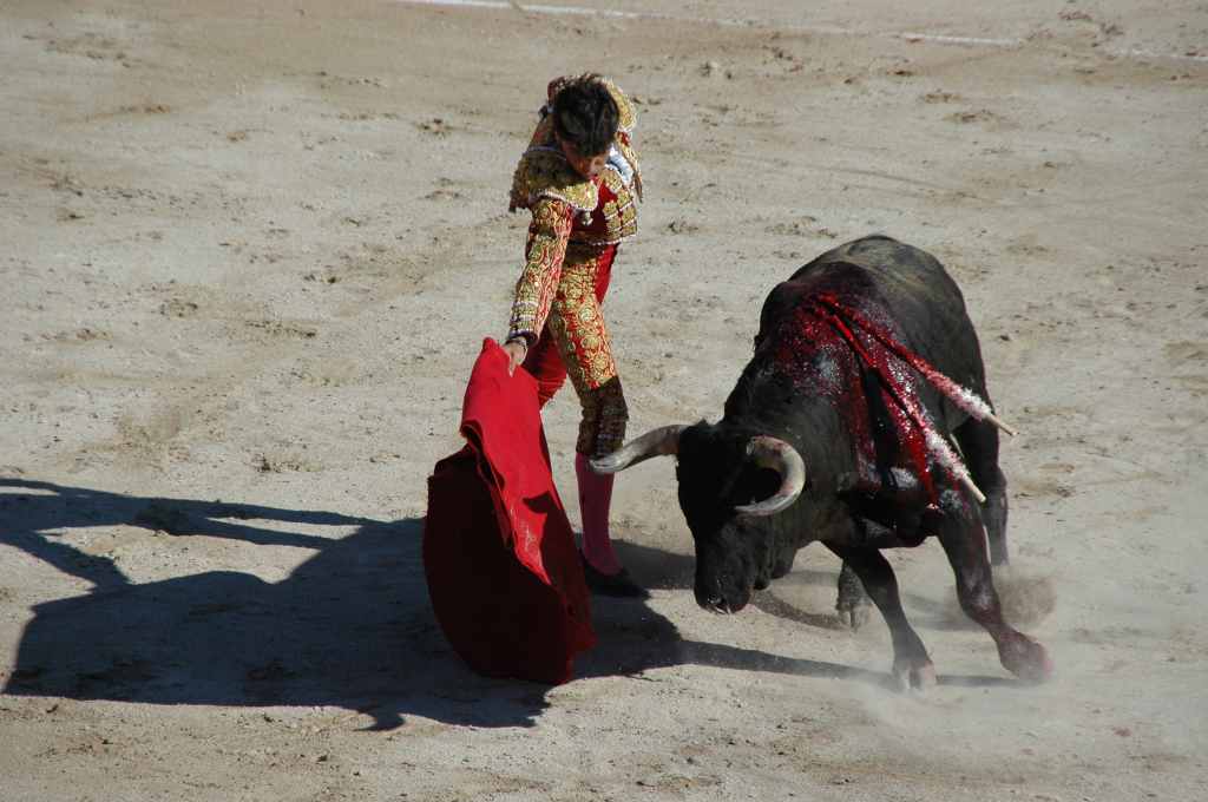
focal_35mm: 300
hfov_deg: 6.9
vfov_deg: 4.6
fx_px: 10054
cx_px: 604
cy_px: 401
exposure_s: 1/1600
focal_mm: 200
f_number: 6.3
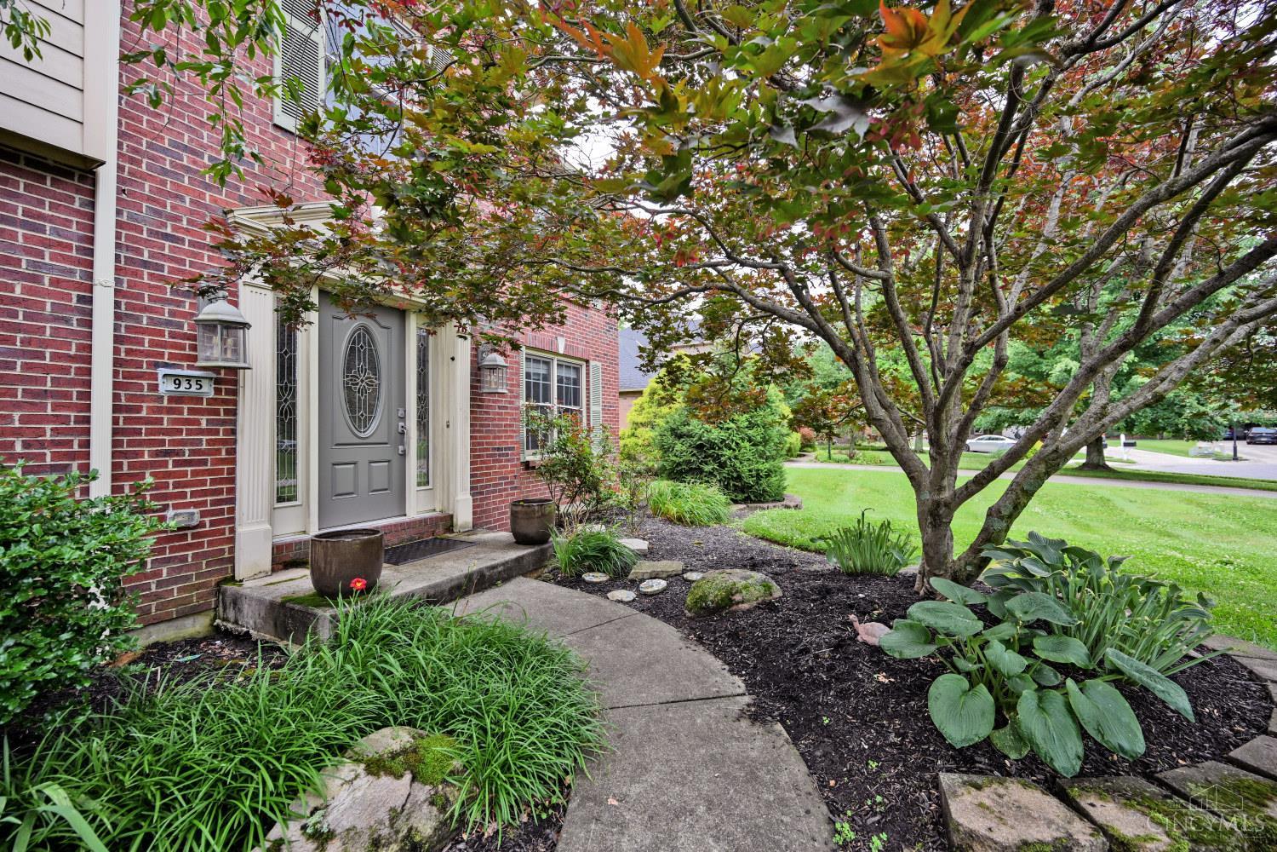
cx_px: 638
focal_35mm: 14
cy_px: 426
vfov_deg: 81.2
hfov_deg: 104.3
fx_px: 497
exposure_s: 1/250
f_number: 4
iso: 200
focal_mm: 14
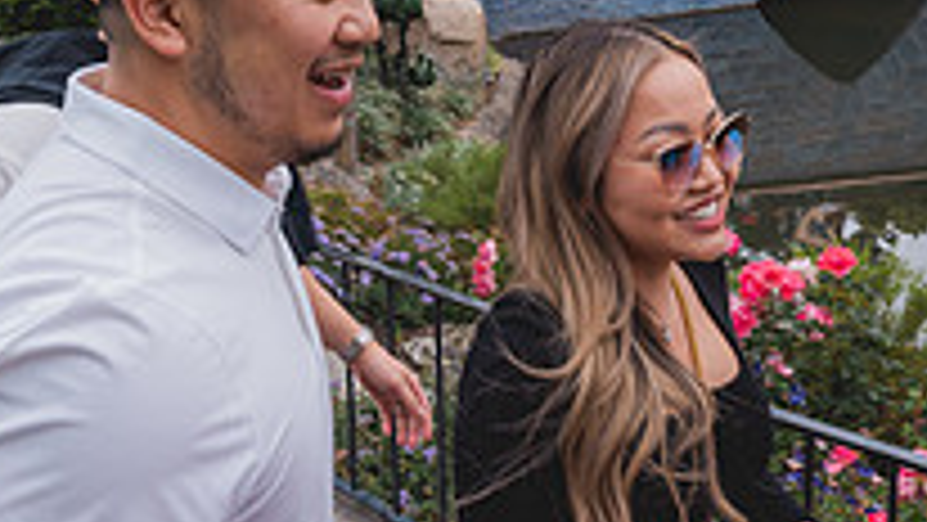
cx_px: 446
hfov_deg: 39.2
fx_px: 1303
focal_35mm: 53
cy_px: 133
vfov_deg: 22.4
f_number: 5.6
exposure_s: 1/60
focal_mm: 18
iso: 125
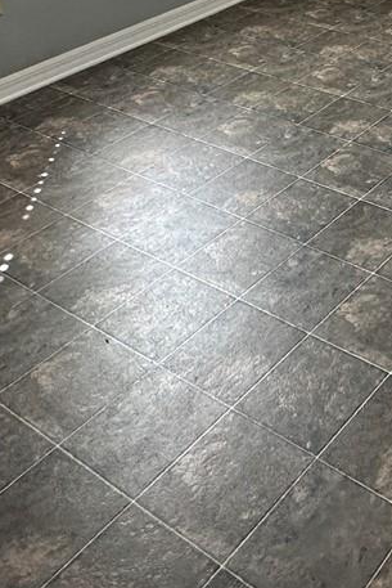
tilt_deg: -14.4
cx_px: 483
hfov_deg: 23.9
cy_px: -90
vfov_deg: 33.0
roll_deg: +1.5
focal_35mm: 51
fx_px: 832
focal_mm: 2.22
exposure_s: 1/120
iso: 160
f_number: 2.2
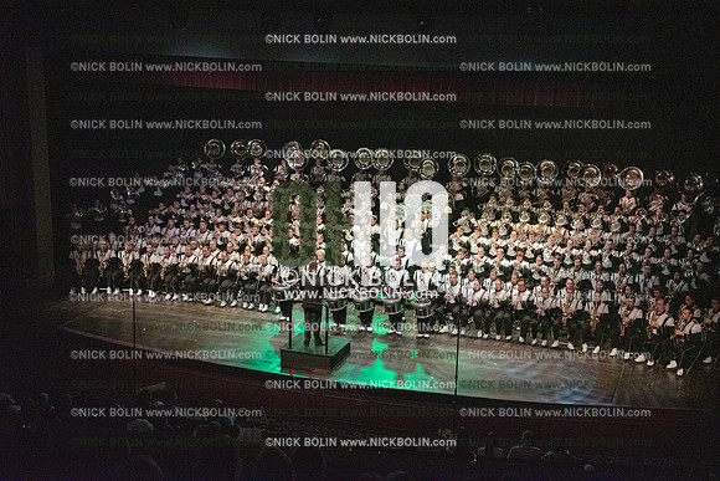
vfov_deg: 26.0
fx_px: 1040
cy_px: 240
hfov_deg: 38.2
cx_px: 360
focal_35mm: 52
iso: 10000
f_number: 2.8
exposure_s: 1/2500
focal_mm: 52
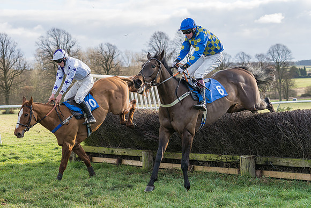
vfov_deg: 15.7
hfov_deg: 23.3
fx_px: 753
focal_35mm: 87
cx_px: 124
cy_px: 94
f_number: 4
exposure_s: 1/1250
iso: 400
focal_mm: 70
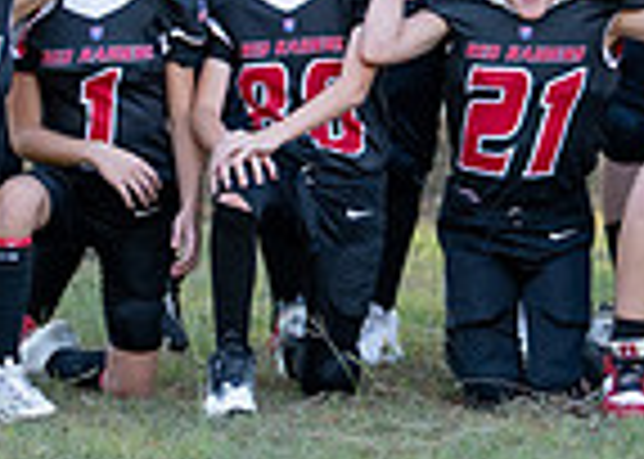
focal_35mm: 292
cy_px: 0
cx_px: 668
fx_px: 5338
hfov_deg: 6.9
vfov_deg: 4.9
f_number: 1.2
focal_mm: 50
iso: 200
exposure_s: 1/1250
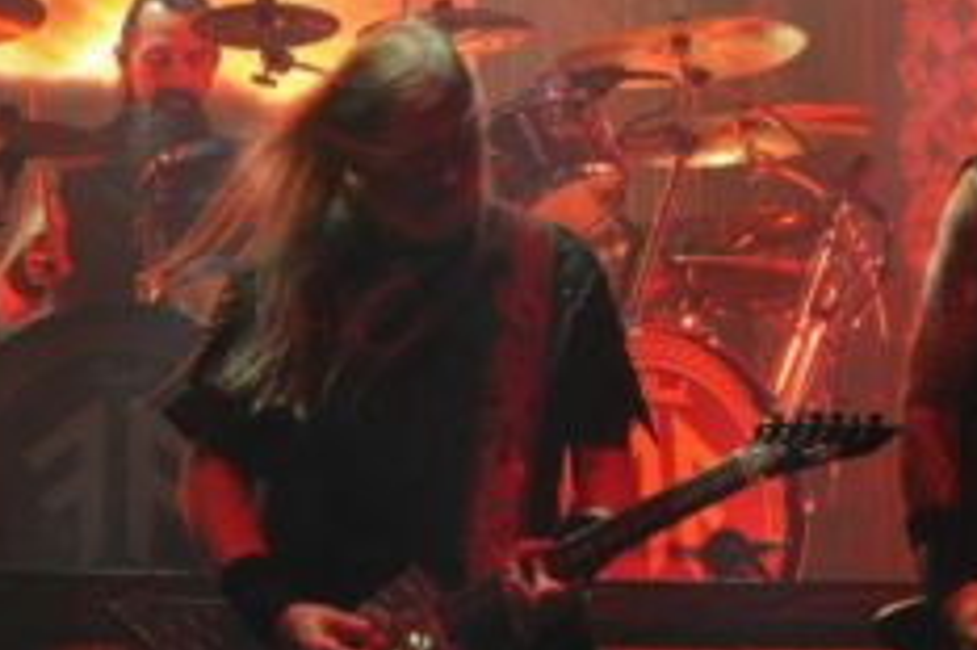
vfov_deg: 6.2
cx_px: 1296
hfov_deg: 9.1
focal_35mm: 223
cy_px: 88
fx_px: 6038
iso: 1600
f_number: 4.5
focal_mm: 45
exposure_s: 1/160
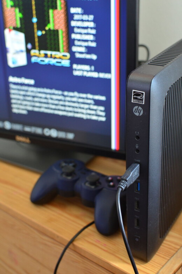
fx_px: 400
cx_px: 91
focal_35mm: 52
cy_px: 137
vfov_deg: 37.9
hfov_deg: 25.6
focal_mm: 35
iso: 640
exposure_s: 1/20
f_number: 4
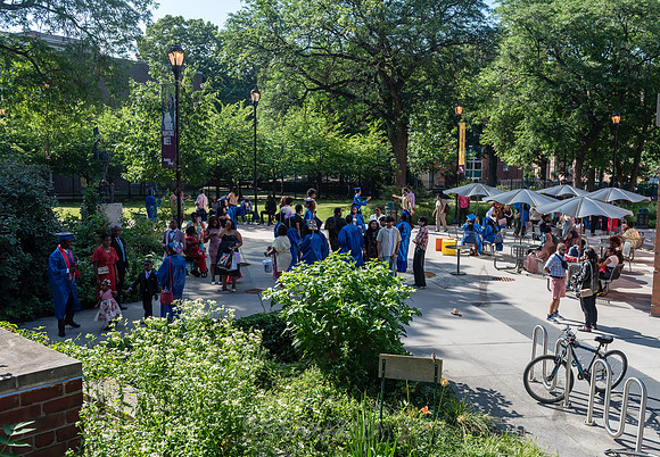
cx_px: 360
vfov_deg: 37.4
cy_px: 236
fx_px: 675
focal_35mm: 36
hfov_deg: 52.0
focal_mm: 31
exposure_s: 1/1600
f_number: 4.5
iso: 400
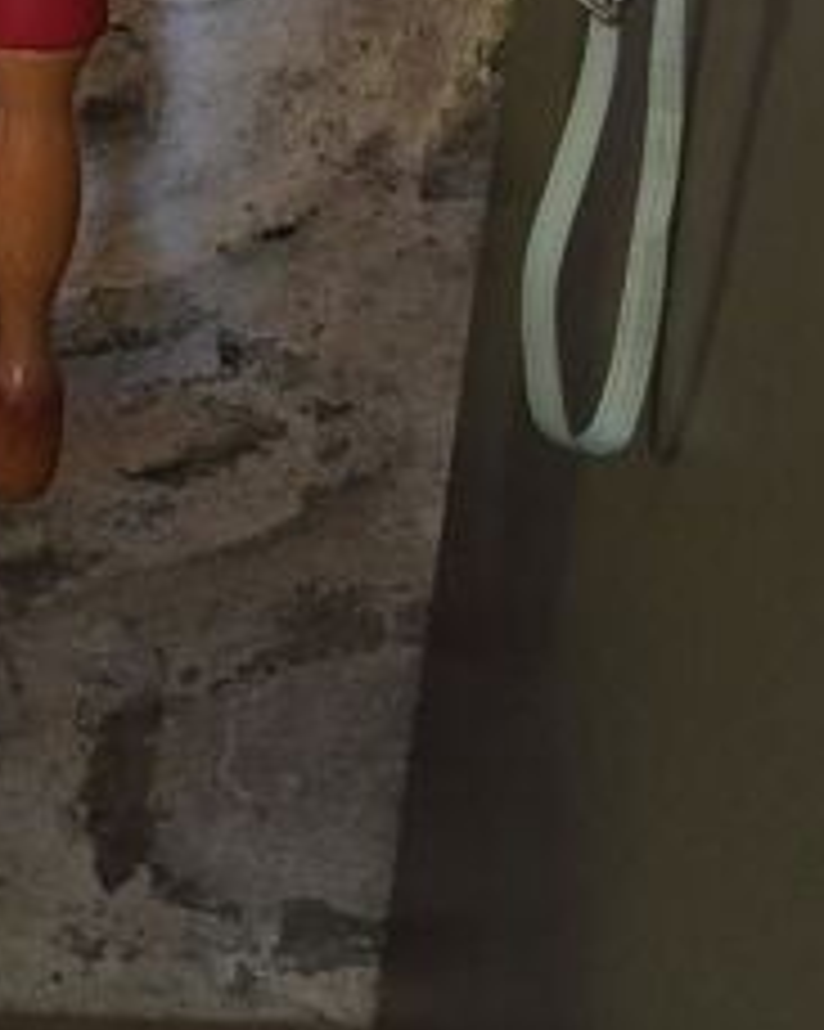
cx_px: -72
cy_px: 108
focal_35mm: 79
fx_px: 2410
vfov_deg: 23.5
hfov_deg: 18.7
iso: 800
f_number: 1.8
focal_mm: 4.22
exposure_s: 1/25
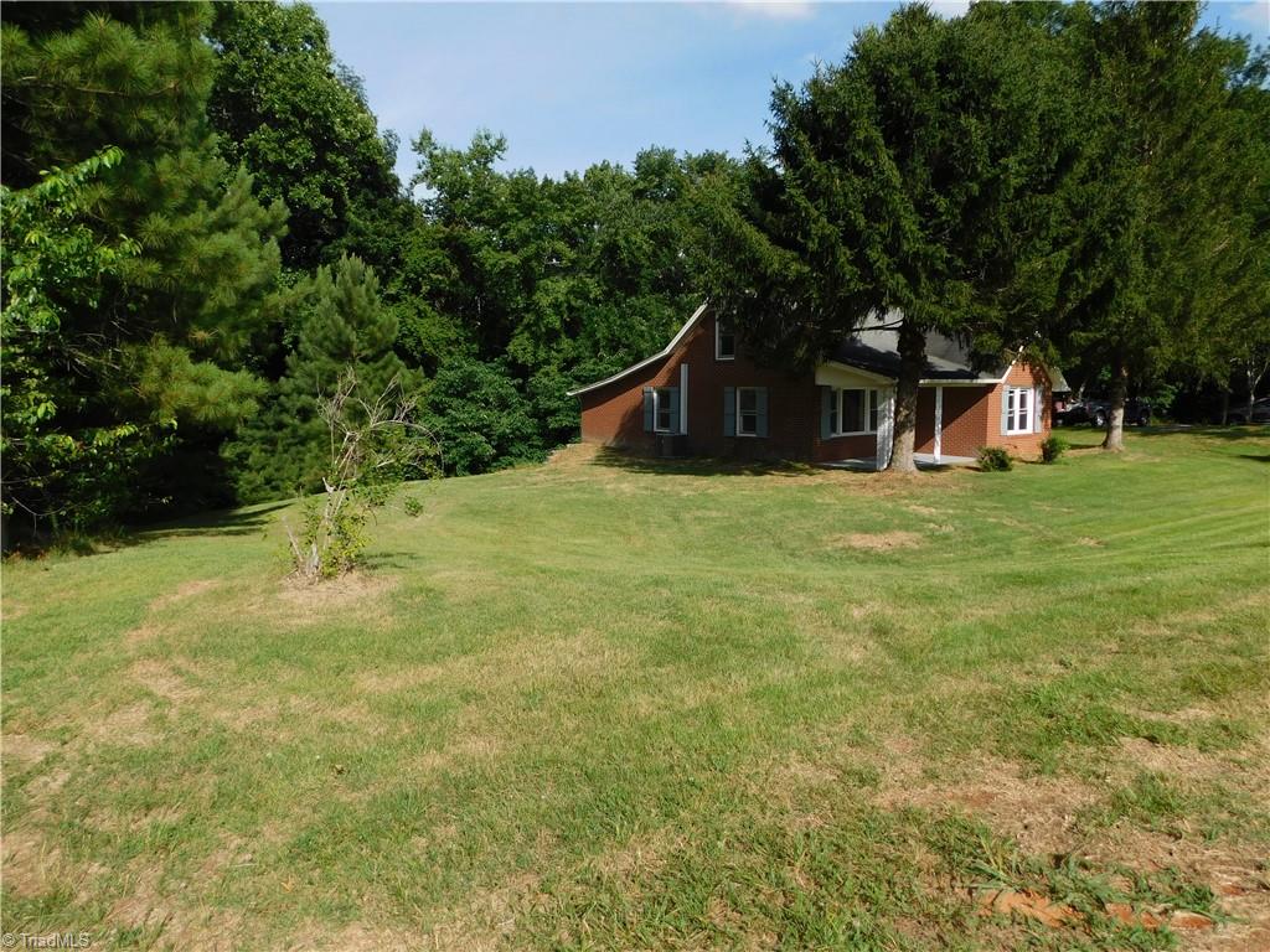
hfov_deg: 73.9
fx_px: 844
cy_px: 476
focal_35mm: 23
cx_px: 635
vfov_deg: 58.9
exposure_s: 1/500
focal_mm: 4
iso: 125
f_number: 6
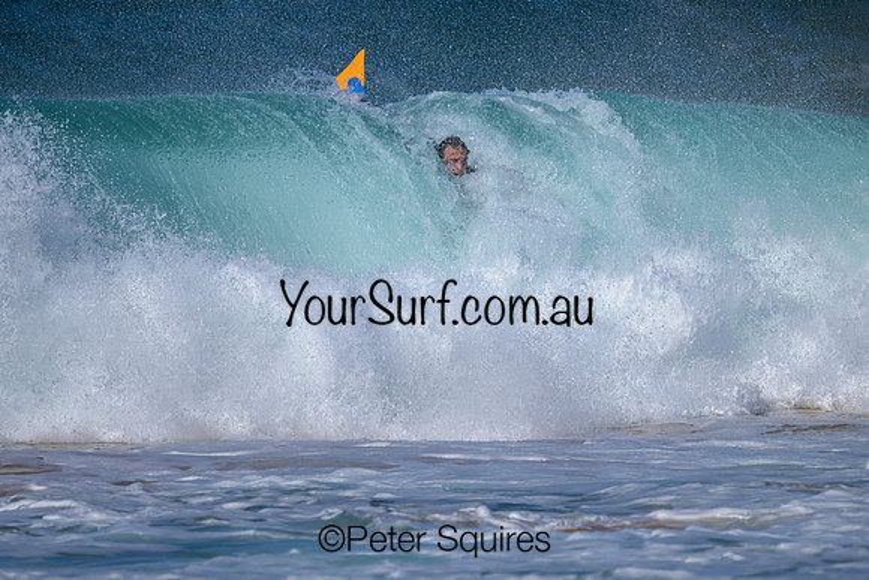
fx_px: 21454
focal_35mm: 889
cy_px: 288
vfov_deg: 1.5
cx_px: 397
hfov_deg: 2.3
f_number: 6.3
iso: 140
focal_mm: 800
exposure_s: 1/2000
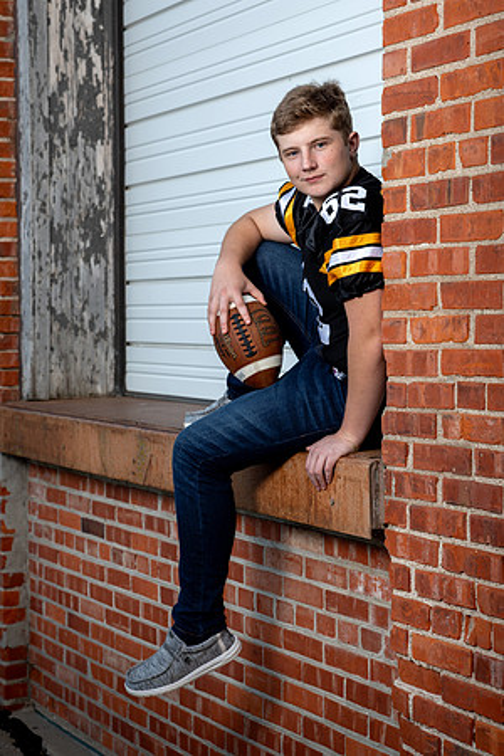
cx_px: 252
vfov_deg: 36.2
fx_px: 1155
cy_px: 378
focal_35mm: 55
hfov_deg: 24.6
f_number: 4.5
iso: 160
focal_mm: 55
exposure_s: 1/160
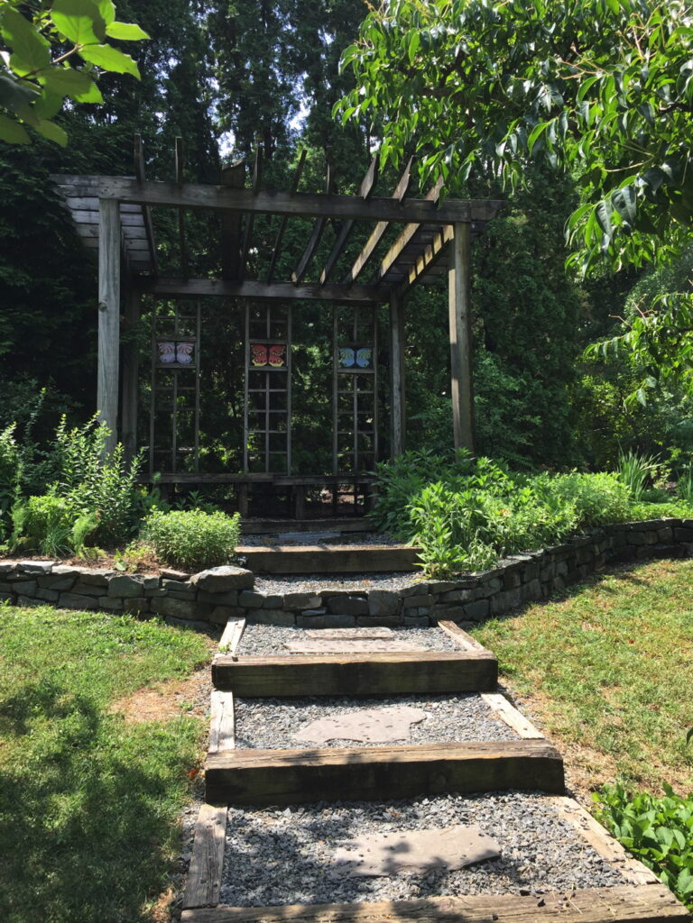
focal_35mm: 29
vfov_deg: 61.7
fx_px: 774
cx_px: 346
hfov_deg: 48.2
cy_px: 462
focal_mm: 4.15
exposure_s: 1/706
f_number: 2.2
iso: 32
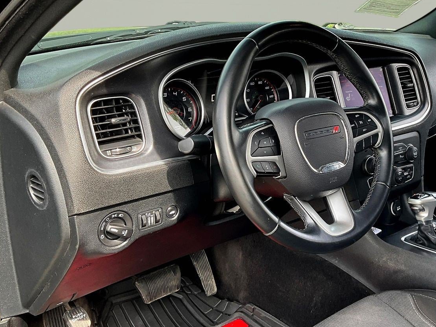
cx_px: 315
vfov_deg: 34.3
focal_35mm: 42
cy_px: 148
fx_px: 529
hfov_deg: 43.7
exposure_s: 1/126
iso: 20
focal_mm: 3
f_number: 1.8
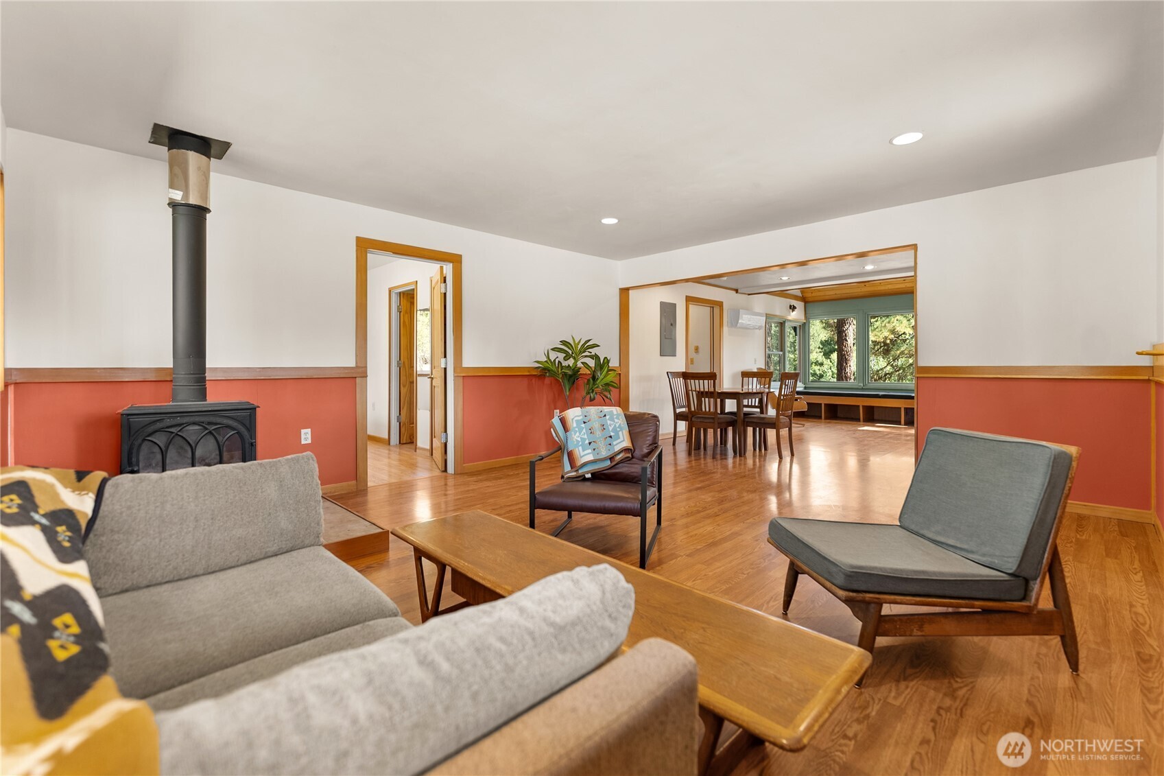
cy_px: 388
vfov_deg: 77.3
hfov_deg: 100.4
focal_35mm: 15
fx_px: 485
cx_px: 582
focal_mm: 15
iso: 400
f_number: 2.8
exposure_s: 1/15
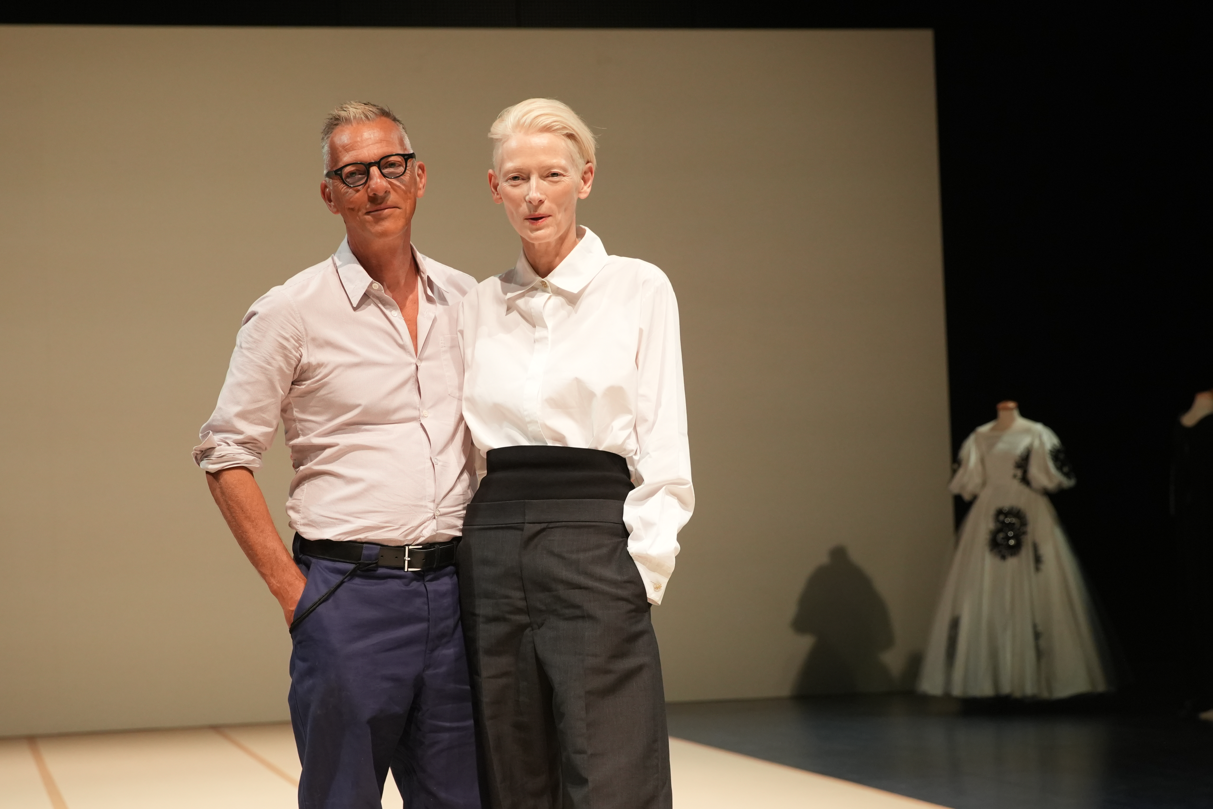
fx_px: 3167
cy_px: 404
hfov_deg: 21.7
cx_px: 606
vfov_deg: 14.6
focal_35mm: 94
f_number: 5
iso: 1600
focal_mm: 63
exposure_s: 1/160
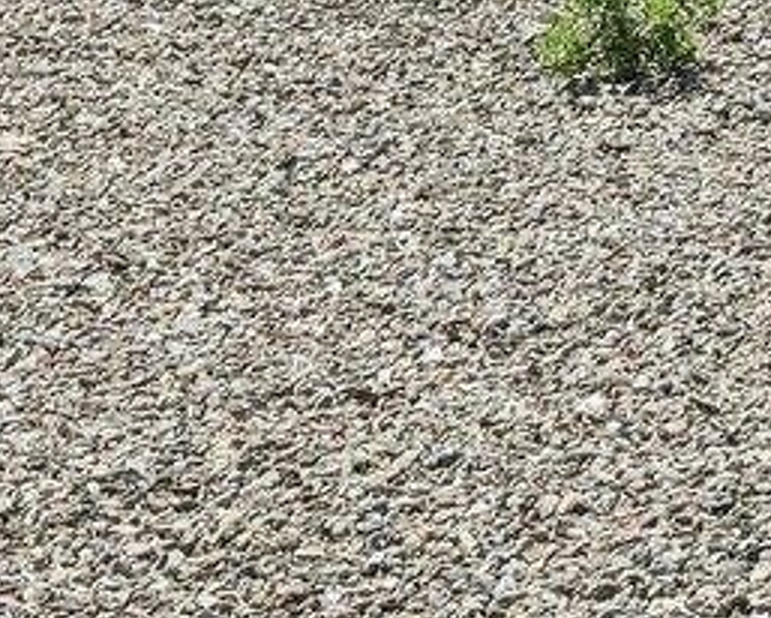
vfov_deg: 6.5
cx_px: 1986
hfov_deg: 7.9
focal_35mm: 224
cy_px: -980
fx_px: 5115
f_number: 8
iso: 100
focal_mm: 30
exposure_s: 1/640
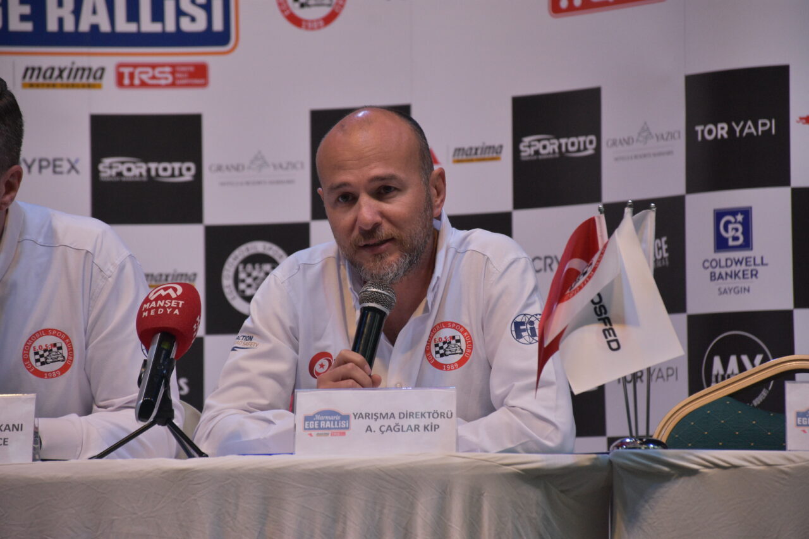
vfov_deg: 6.5
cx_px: 404
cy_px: 270
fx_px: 4718
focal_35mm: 210
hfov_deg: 9.8
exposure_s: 1/250
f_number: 5.6
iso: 1100
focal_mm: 140
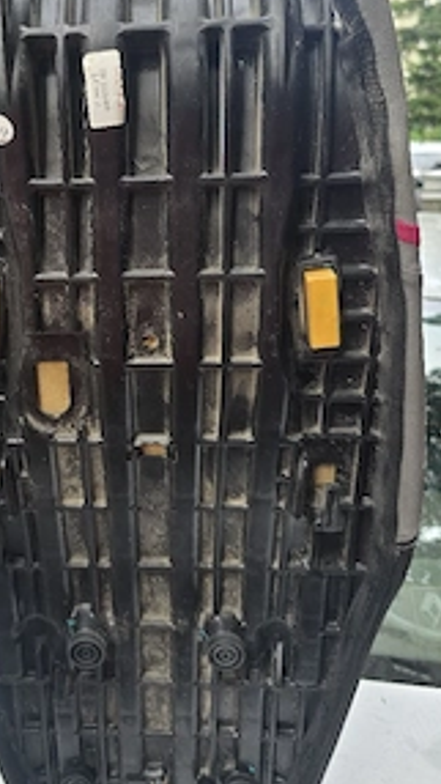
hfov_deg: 32.8
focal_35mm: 35
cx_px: 90
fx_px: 727
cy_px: 307
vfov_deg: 56.1
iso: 50
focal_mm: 6.3
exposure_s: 1/182
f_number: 1.7
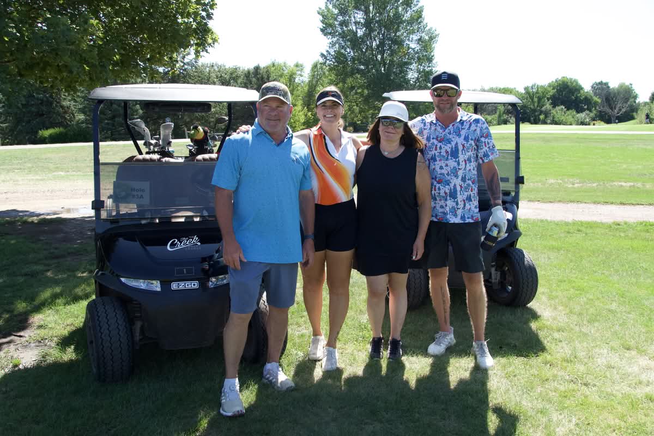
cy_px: 218
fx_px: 545
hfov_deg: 61.9
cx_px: 327
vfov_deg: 43.6
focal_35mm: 30
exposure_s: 1/1500
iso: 1250
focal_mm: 20
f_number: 6.7
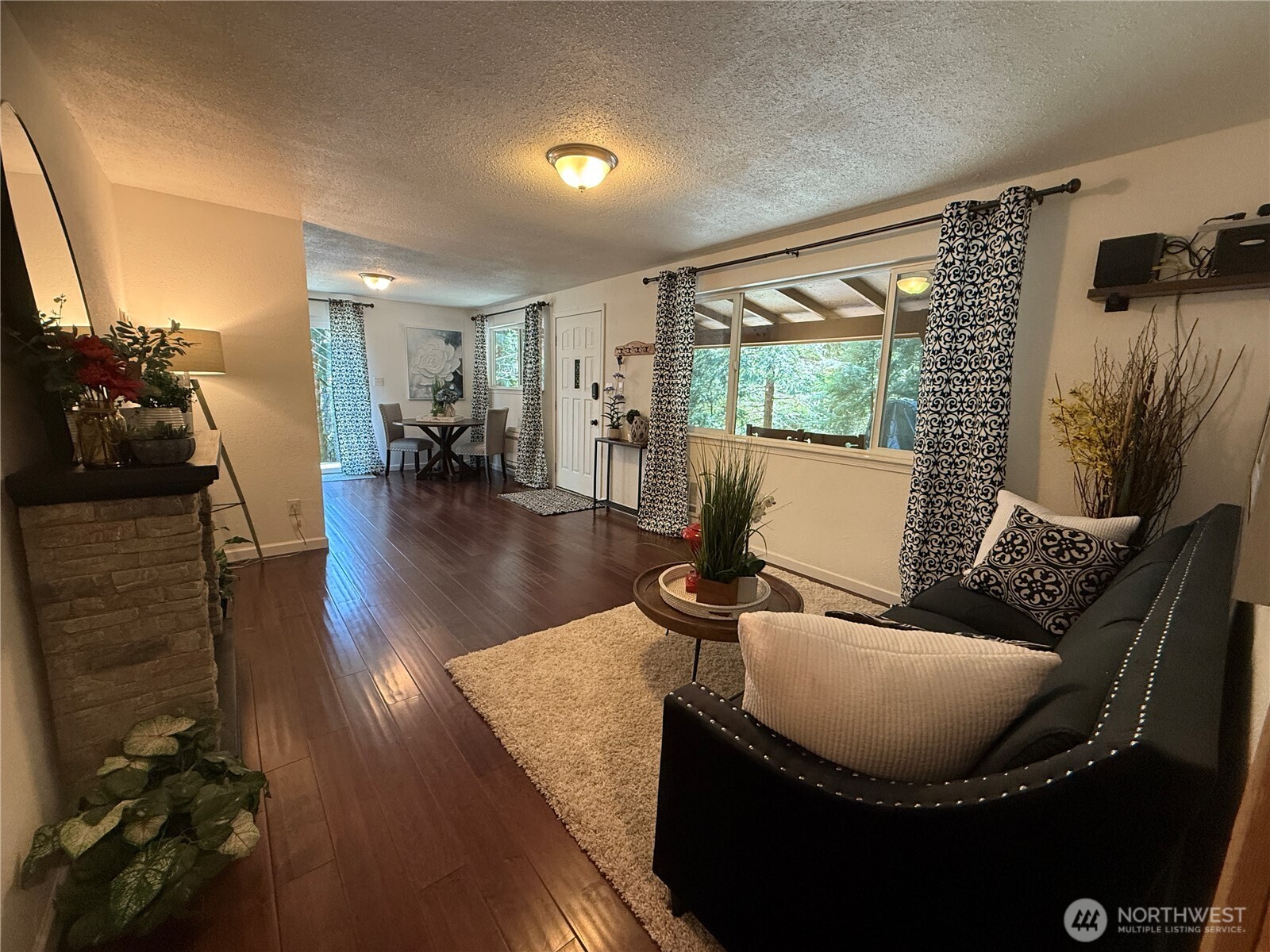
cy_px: 476
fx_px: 514
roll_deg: -1.6
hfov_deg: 102.1
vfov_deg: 85.7
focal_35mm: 14
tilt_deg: -9.0
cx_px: 635
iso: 250
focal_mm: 2.22
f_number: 2.2
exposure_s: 1/60
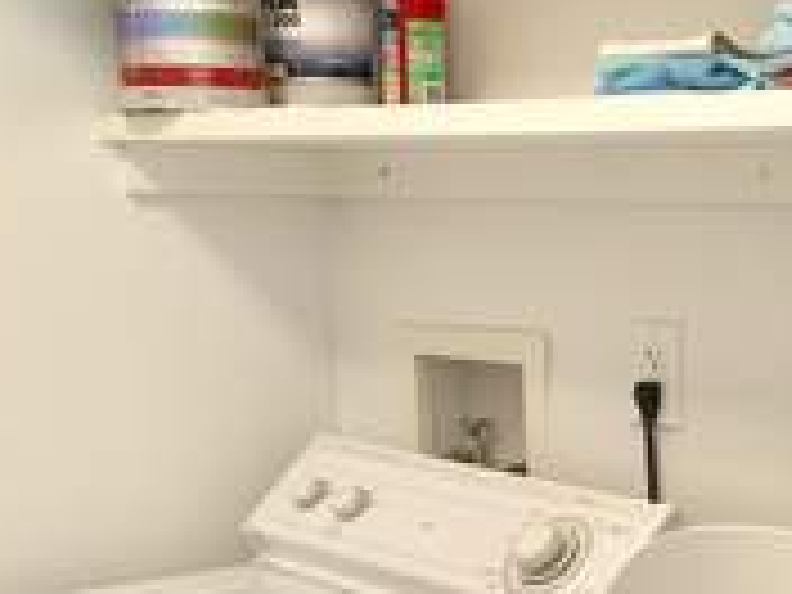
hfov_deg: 26.3
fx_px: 1624
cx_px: 738
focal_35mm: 71
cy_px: 612
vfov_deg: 20.0
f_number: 1.8
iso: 64
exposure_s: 1/60
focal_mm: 4.25
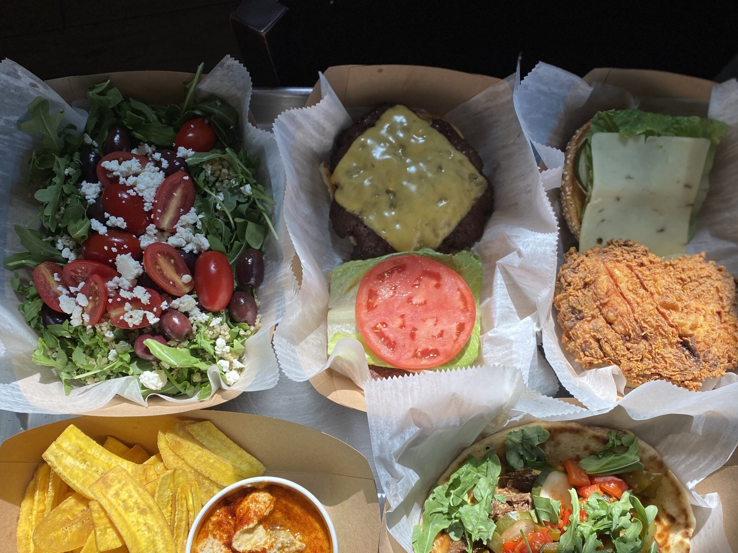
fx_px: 682
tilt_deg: -82.1
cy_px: 328
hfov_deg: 56.8
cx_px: 343
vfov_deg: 44.0
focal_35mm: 32
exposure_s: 1/582
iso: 32
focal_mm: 4.25
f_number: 1.8
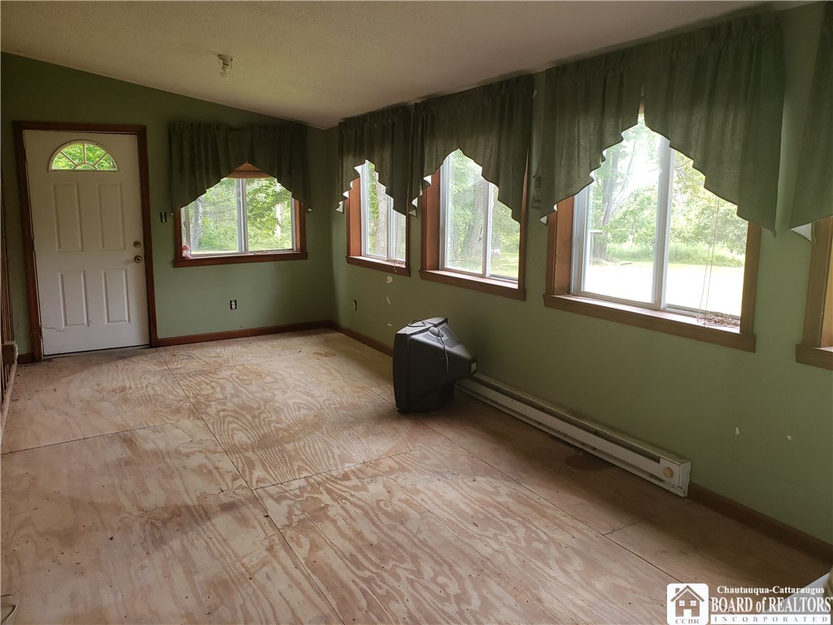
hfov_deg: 67.3
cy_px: 312
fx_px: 626
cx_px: 416
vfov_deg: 53.1
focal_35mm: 26
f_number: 2.4
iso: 64
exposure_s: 1/60
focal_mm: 4.3
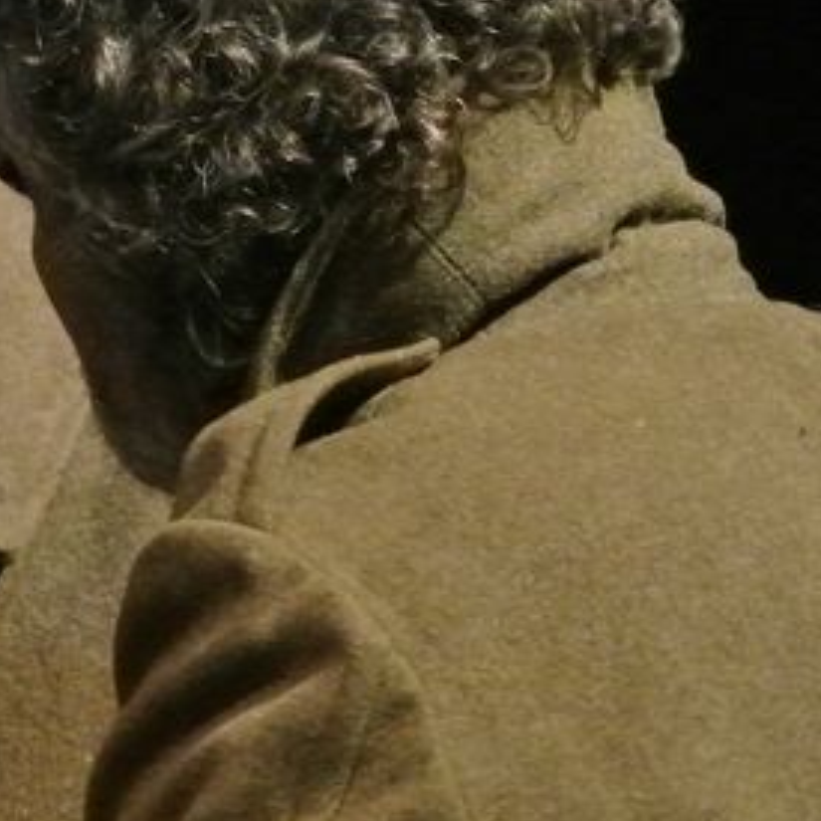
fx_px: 19749
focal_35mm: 736
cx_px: -63
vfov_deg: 2.4
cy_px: 246
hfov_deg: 2.4
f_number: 7.1
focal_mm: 110
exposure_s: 1/80
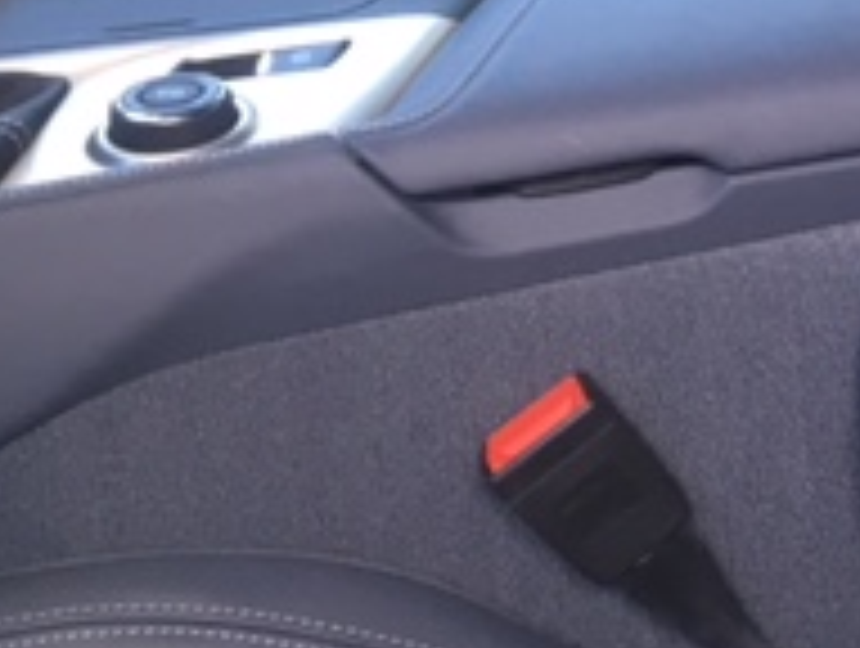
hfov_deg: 18.4
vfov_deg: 14.5
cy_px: -248
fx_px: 2414
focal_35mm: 97
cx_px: 1193
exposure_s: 1/30
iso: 32
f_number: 2.2
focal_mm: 4.15
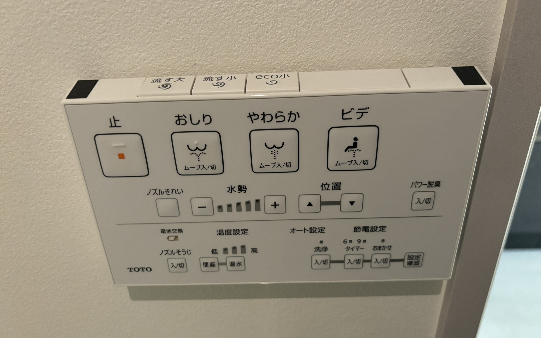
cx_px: 269
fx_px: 413
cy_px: 176
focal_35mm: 28
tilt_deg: -29.0
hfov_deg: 66.5
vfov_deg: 44.5
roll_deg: +2.4
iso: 500
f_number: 1.6
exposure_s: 1/60
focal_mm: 5.96
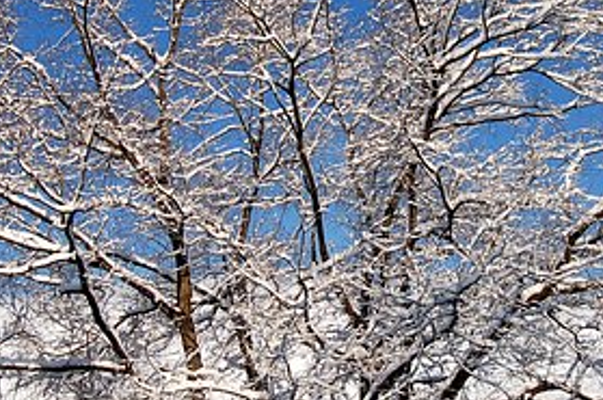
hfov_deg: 26.3
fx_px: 1288
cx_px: 363
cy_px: 82
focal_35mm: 77
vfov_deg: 17.5
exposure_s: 1/500
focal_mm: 28
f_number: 11
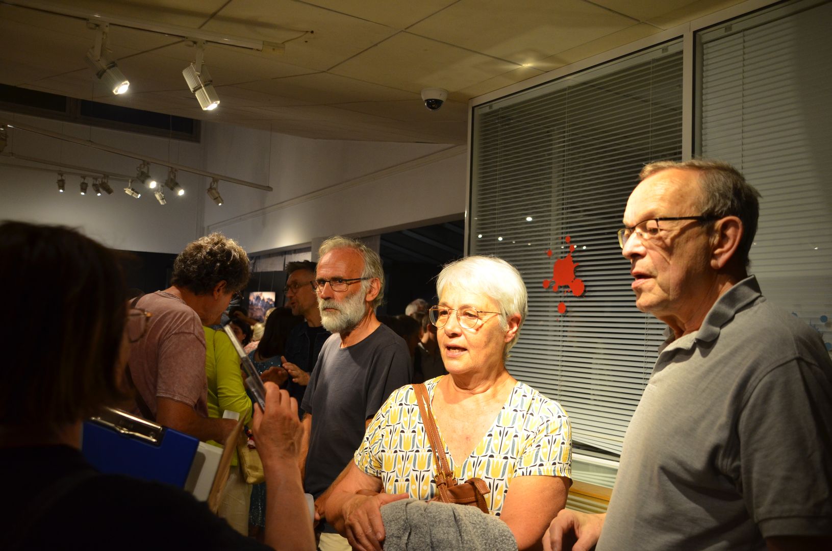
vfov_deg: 39.8
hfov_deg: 57.3
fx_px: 761
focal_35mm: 33
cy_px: 276
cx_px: 416
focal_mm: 22
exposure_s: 1/60
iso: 640
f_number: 4
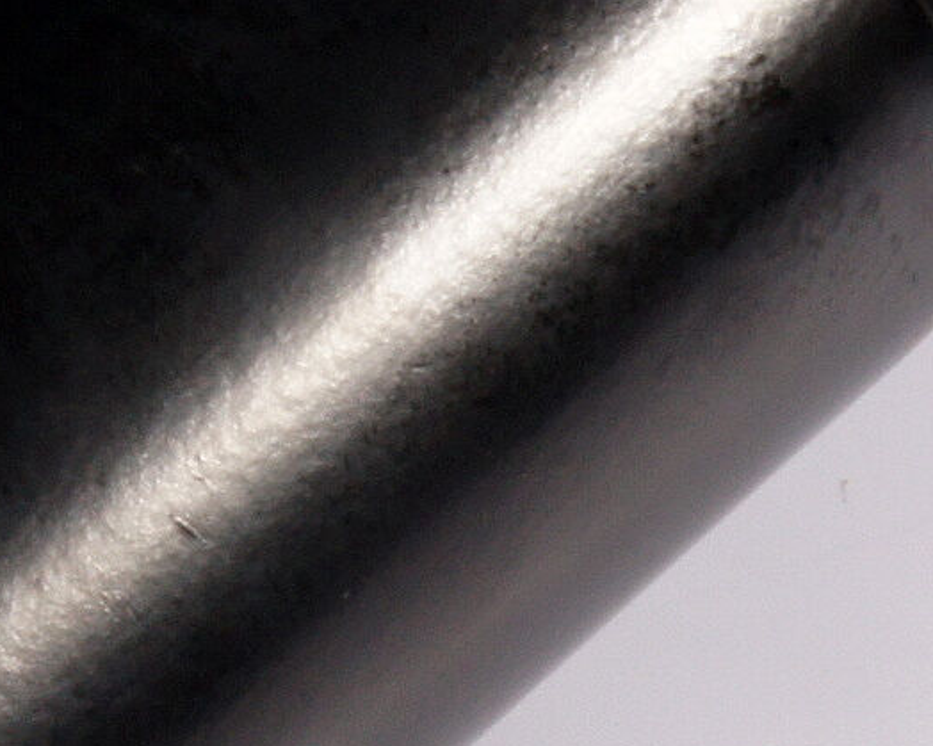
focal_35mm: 402
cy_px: -57
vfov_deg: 3.8
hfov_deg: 4.8
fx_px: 11094
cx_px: 420
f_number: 20
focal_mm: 35
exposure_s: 1/6
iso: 200
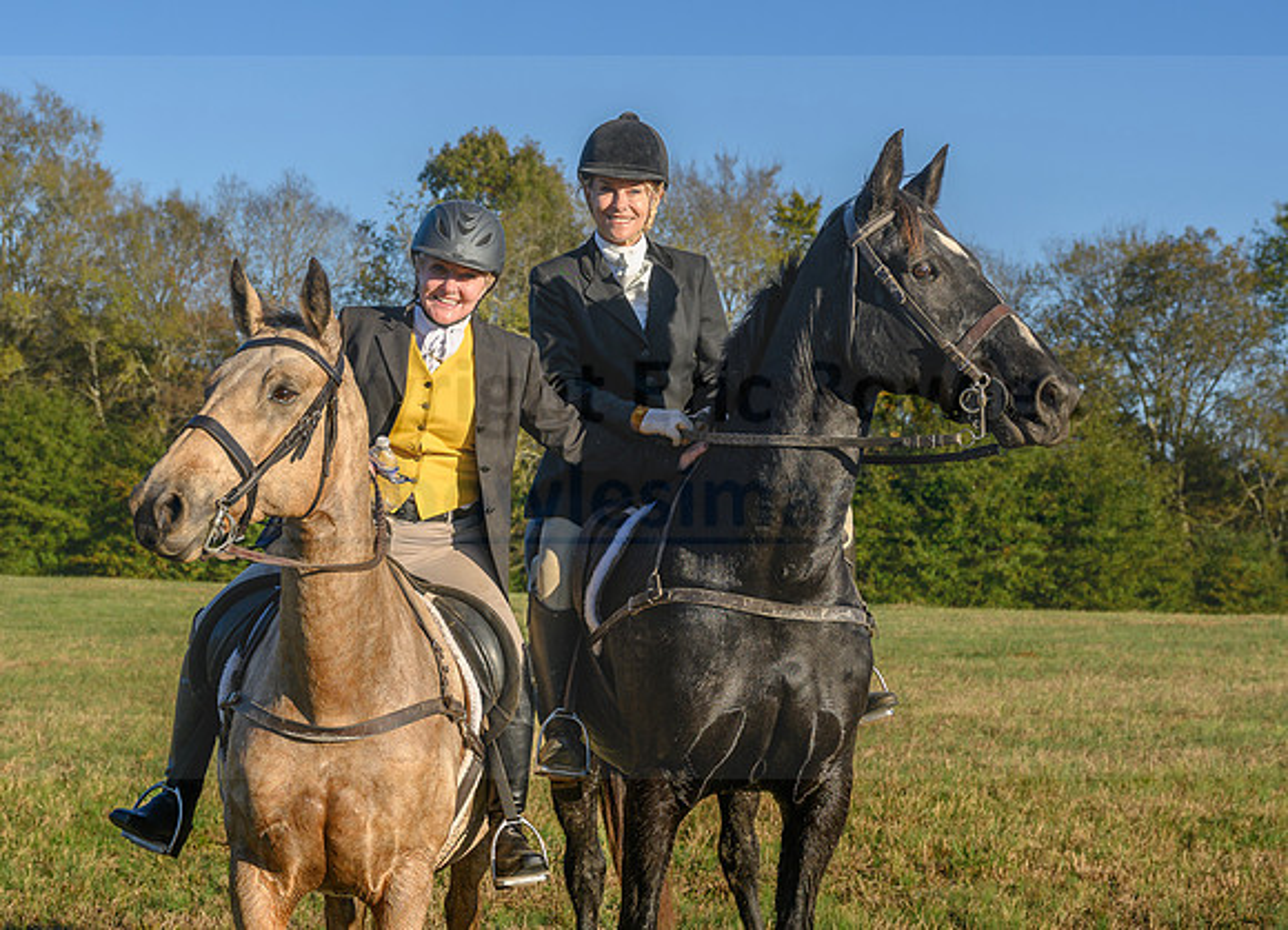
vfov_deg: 21.3
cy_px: 503
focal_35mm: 67
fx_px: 2473
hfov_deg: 29.2
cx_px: 573
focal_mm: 43
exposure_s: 1/640
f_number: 5
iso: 100
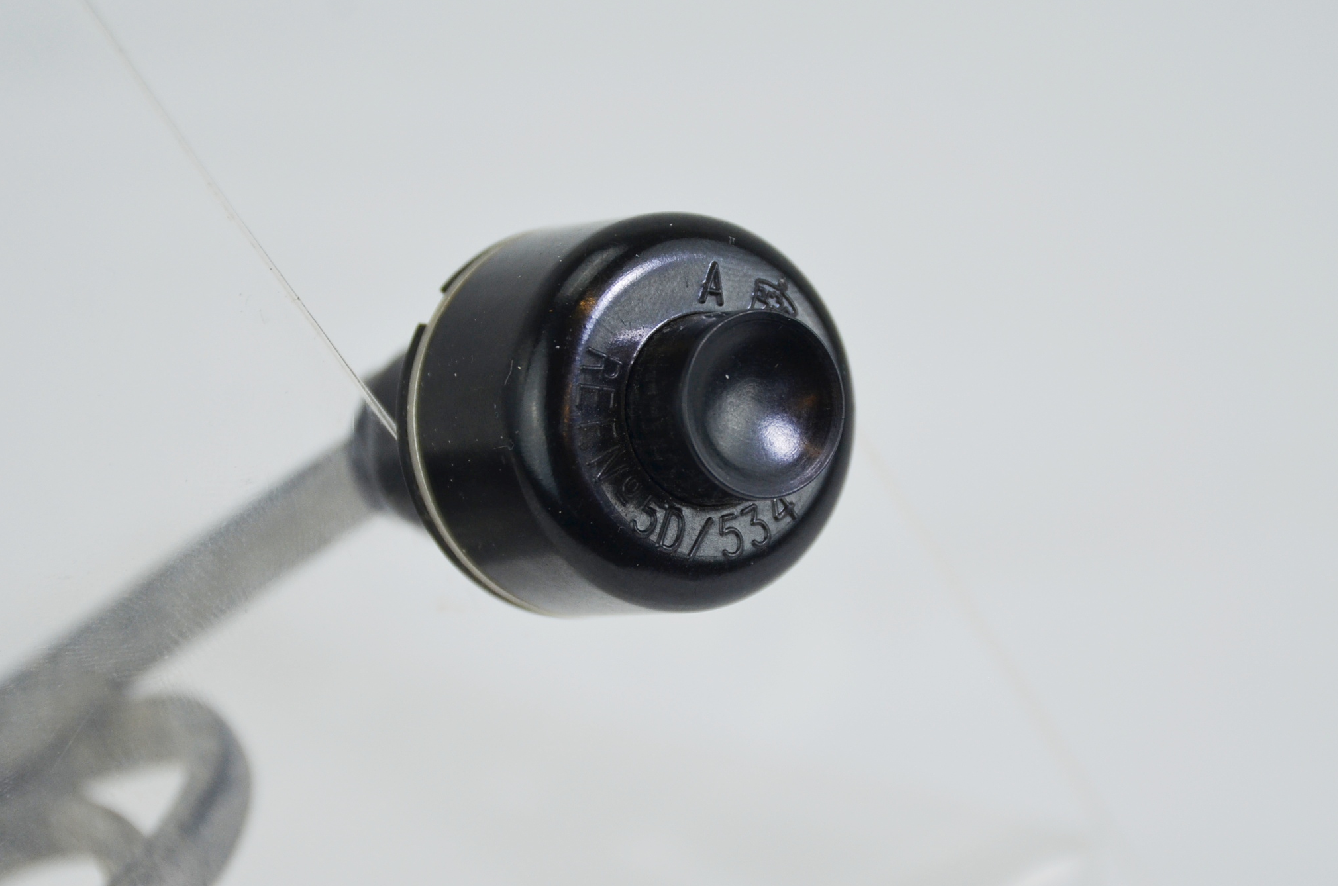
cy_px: 412
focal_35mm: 183
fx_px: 6788
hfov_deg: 11.3
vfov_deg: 7.5
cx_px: 707
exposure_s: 1/320
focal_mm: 100
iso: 400
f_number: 5.6
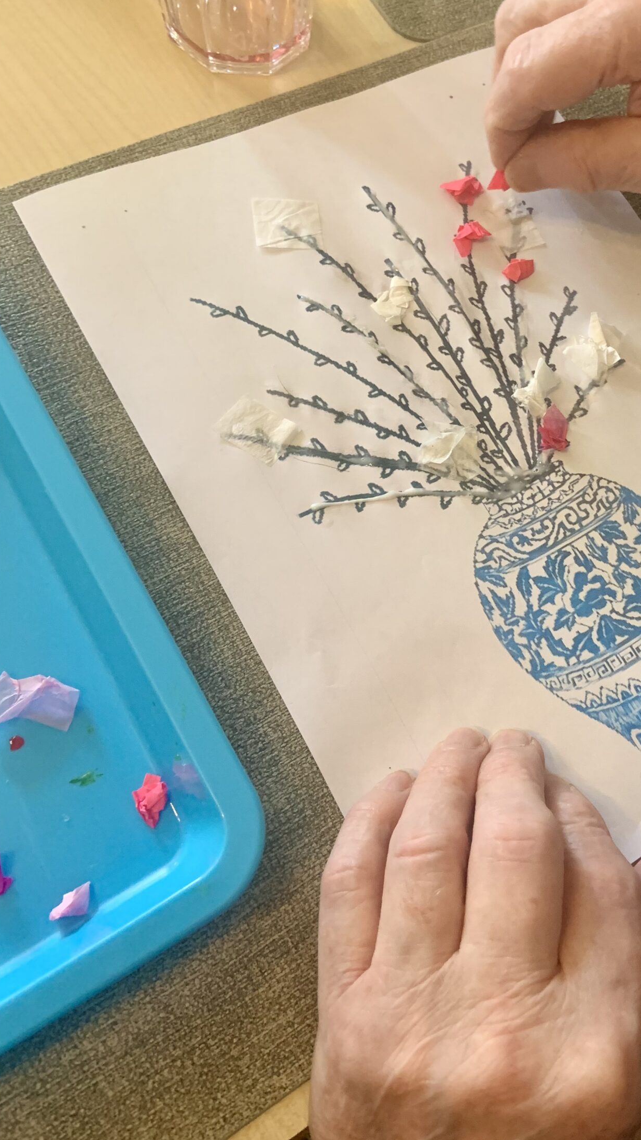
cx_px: 491
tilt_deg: -63.2
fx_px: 997
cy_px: 497
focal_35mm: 33
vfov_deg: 59.3
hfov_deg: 34.8
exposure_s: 1/50
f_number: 1.8
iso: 200
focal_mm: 4.25
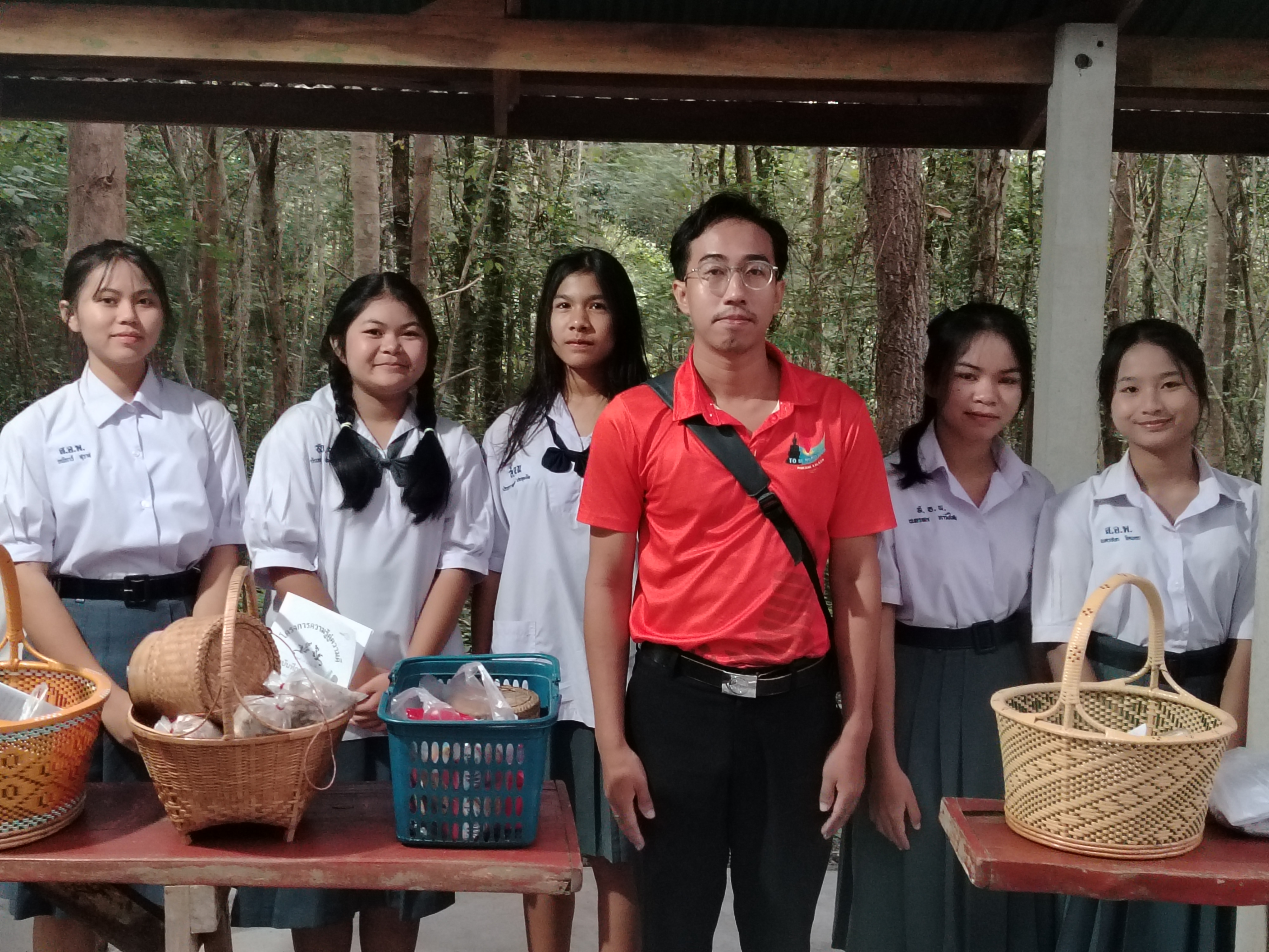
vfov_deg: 30.3
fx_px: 1760
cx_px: 634
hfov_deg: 39.7
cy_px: 476
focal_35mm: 48
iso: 2147
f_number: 1.75
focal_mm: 5.25
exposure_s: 1/20
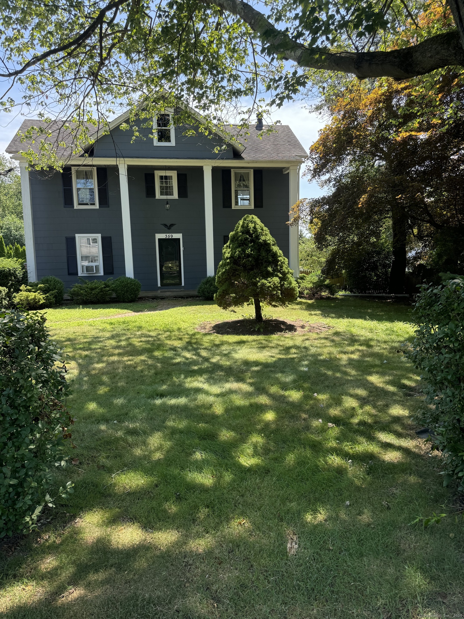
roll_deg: +1.5
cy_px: 310
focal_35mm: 24
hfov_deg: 56.8
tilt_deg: -7.4
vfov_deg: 71.6
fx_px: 429
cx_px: 232
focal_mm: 6.76
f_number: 1.78
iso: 80
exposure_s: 1/678
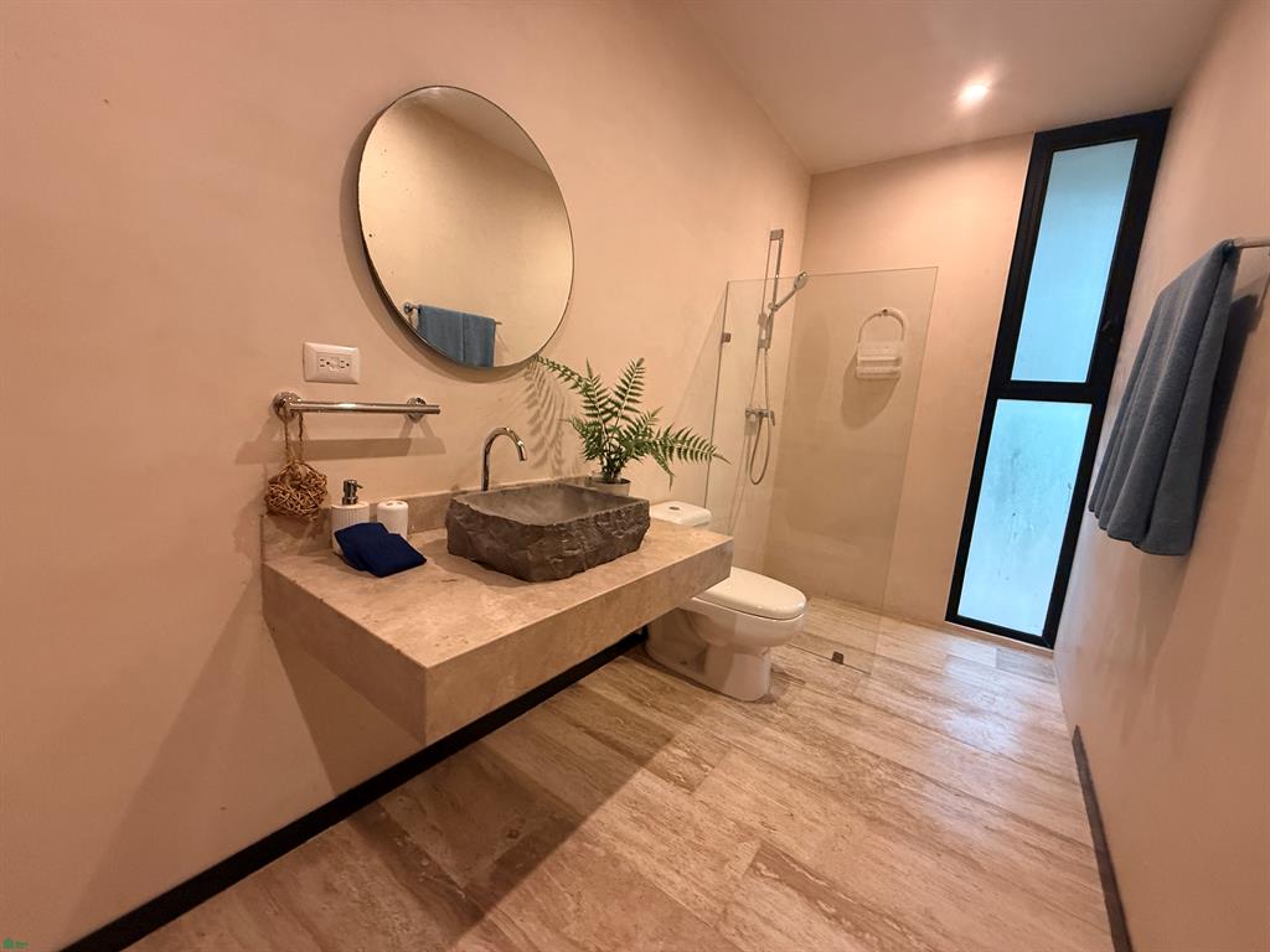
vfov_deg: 85.7
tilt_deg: -8.0
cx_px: 635
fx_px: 514
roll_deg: -4.9
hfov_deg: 102.1
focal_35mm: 14
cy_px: 476
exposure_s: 1/60
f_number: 2.2
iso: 500
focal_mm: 2.22
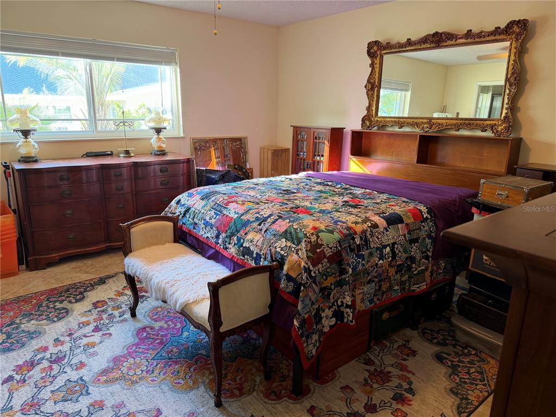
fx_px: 385
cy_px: 208
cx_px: 278
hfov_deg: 71.6
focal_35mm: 24
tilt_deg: -13.2
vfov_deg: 56.8
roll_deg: -1.5
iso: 200
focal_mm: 6.76
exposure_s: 1/60
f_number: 1.78
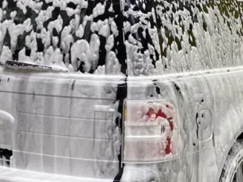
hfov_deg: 41.3
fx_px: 309
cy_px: 128
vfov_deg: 32.5
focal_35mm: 44
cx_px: 190
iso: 80
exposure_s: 1/100
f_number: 1.8
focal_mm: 4.25
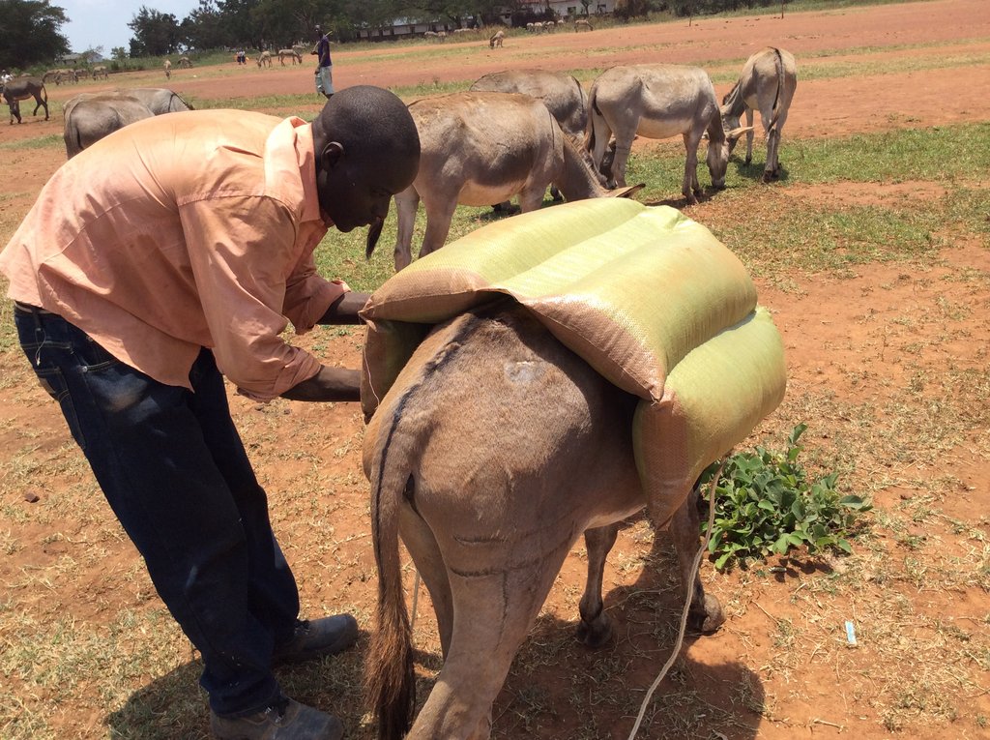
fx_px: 942
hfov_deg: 55.4
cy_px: 370
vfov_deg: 42.8
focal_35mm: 33
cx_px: 495
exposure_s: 1/1079
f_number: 2.4
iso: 32
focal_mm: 3.3
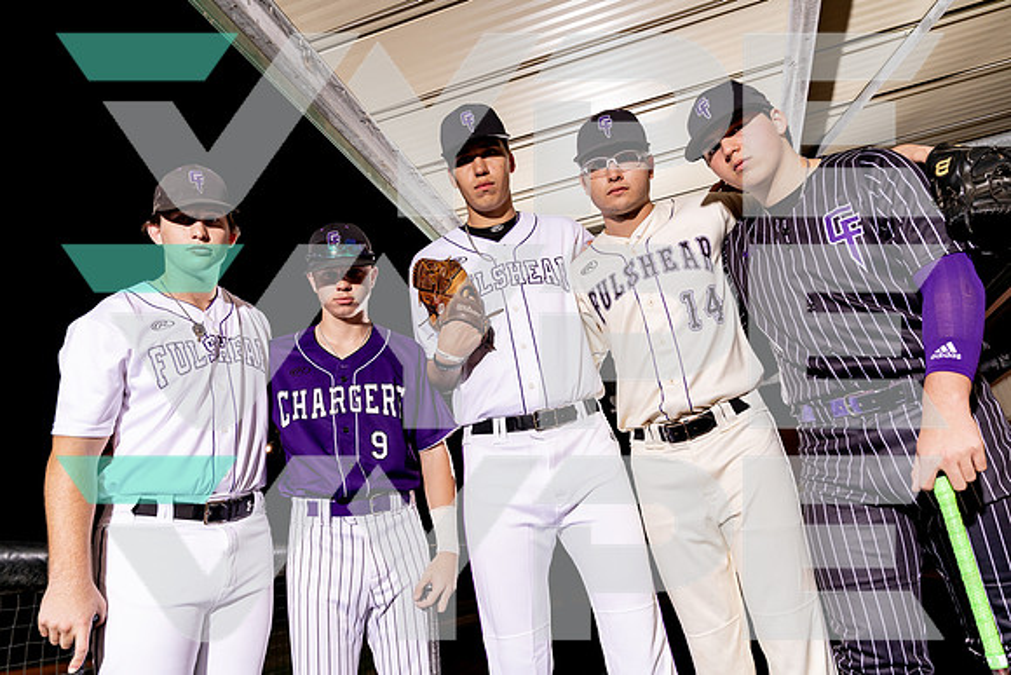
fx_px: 711
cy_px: 335
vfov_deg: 50.7
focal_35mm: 25
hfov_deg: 70.8
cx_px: 500
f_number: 5.6
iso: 250
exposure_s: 1/250
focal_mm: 25
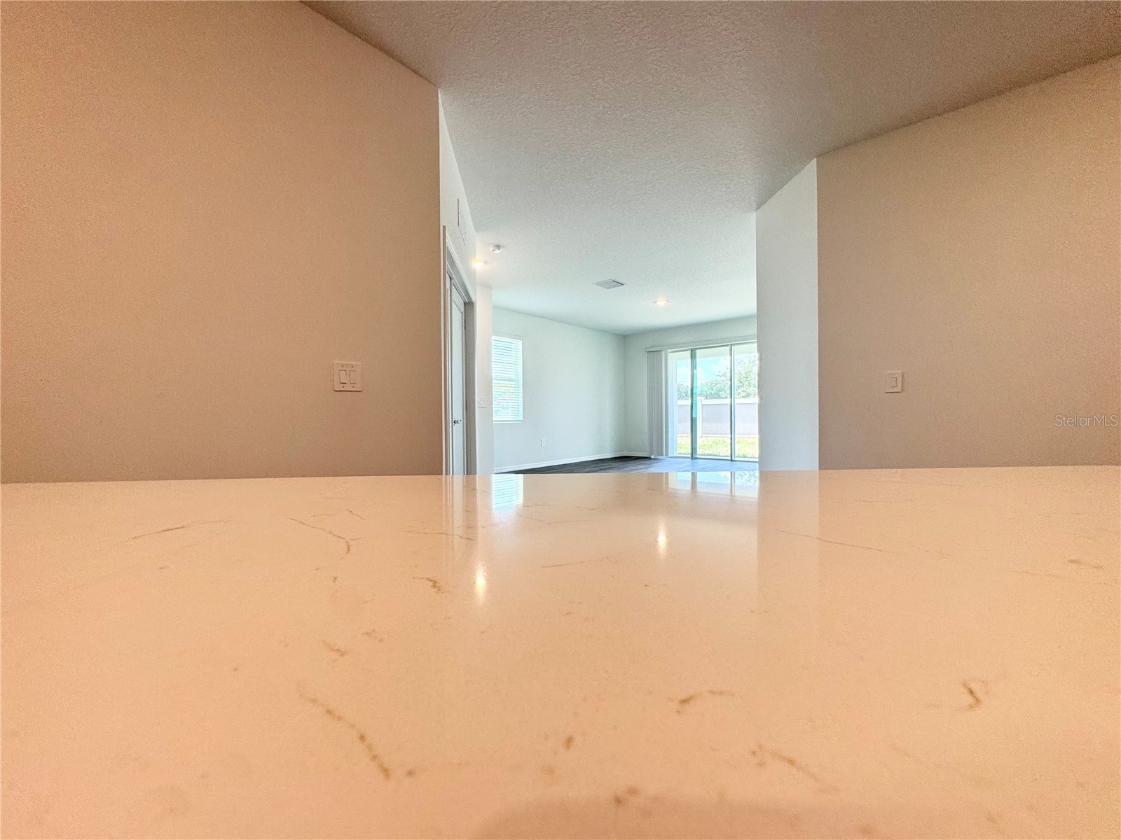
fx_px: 453
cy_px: 420
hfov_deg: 102.1
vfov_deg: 85.7
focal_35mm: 14
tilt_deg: -0.6
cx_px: 560
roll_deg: +0.6
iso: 125
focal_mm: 2.22
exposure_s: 1/120
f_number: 2.2
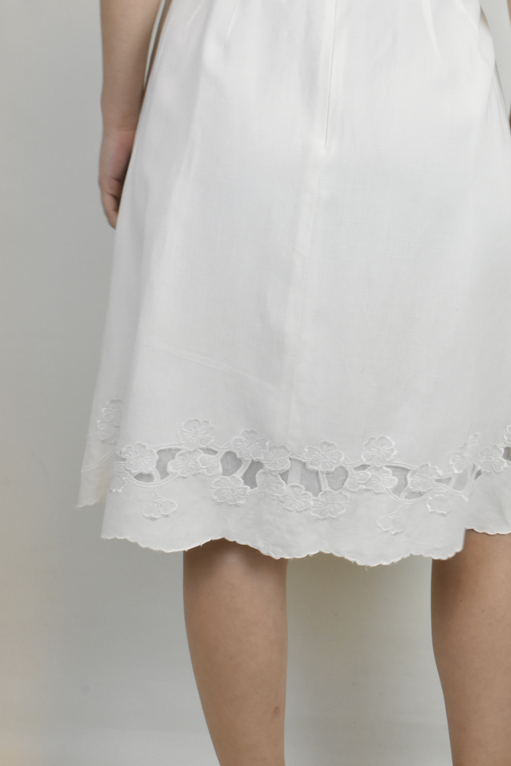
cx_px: 288
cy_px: 260
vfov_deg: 25.2
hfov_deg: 17.1
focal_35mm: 80
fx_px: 1703
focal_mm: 40
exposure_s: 1/40
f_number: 18
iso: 1600
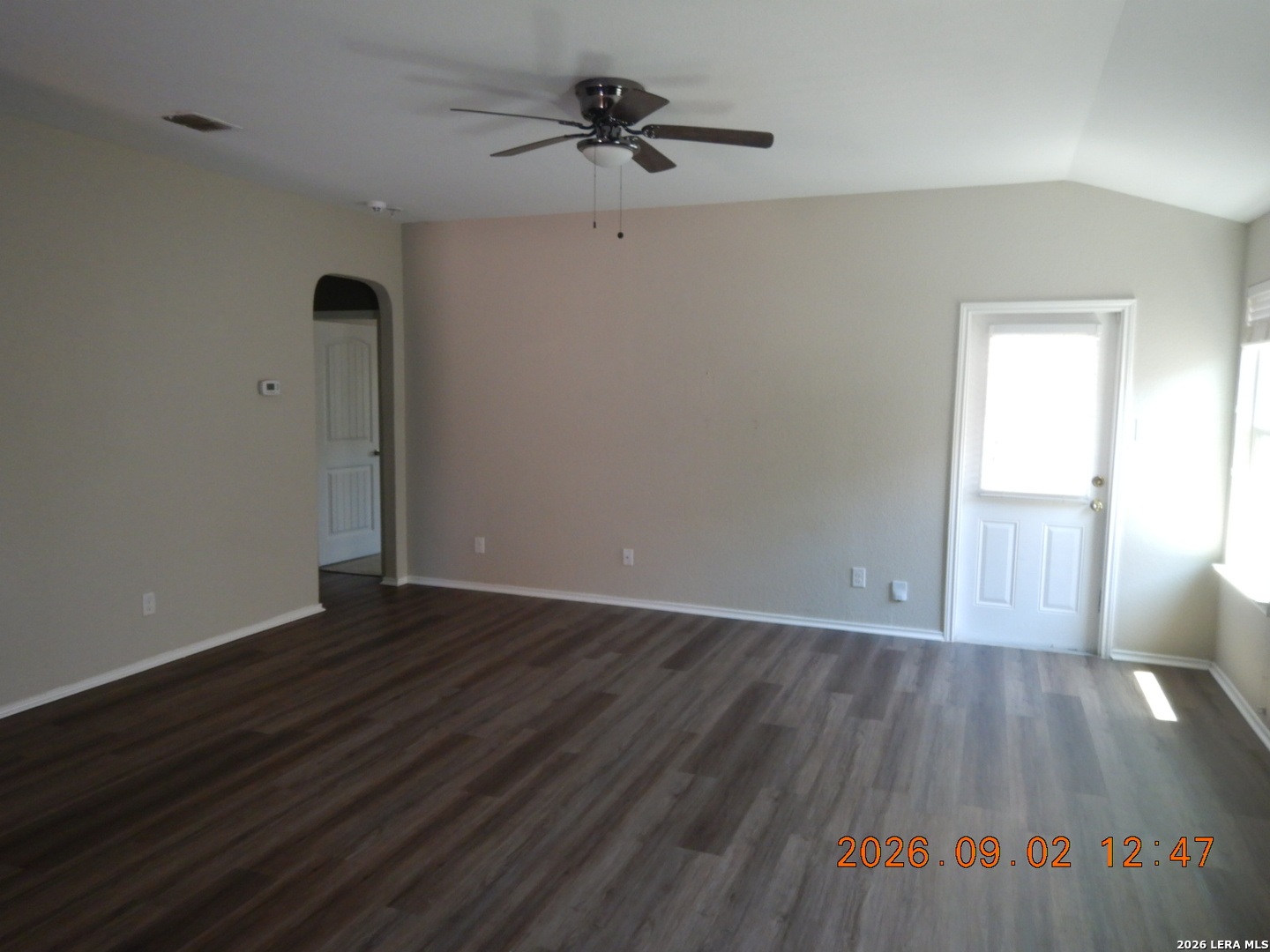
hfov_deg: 71.6
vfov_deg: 56.8
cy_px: 476
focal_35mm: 24
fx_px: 881
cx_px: 635
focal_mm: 4.3
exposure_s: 1/30
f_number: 2.8
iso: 250
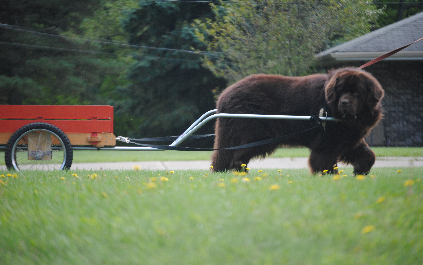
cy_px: 129
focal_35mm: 223
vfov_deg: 5.9
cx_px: 211
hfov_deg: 9.4
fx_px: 2565
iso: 500
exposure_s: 1/500
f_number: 5
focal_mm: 145
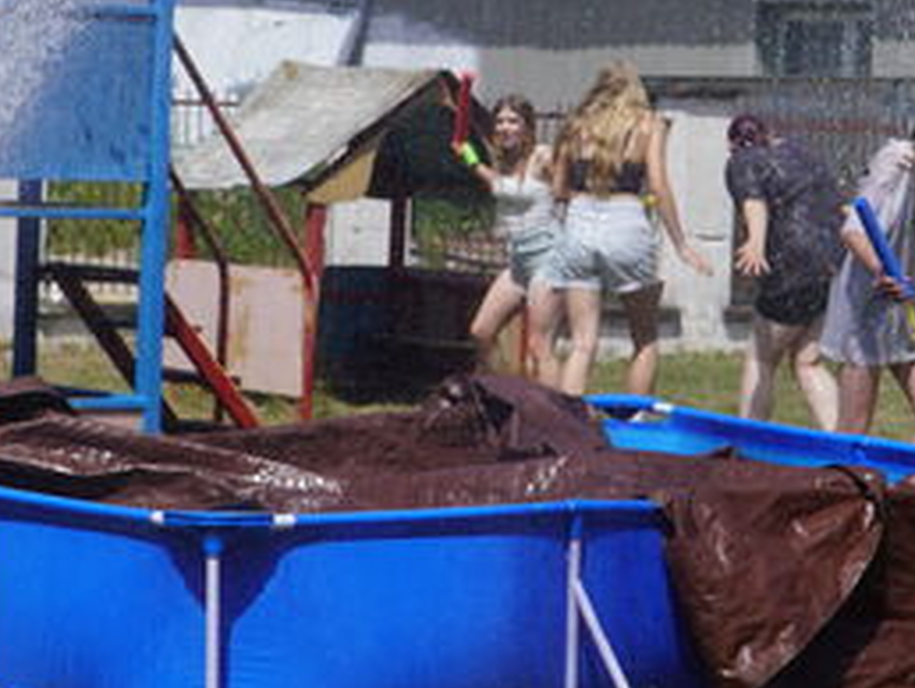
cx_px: 468
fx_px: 3664
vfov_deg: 10.7
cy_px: 87
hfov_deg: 14.2
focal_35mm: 138
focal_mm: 31
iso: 100
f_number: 5
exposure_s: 1/1000
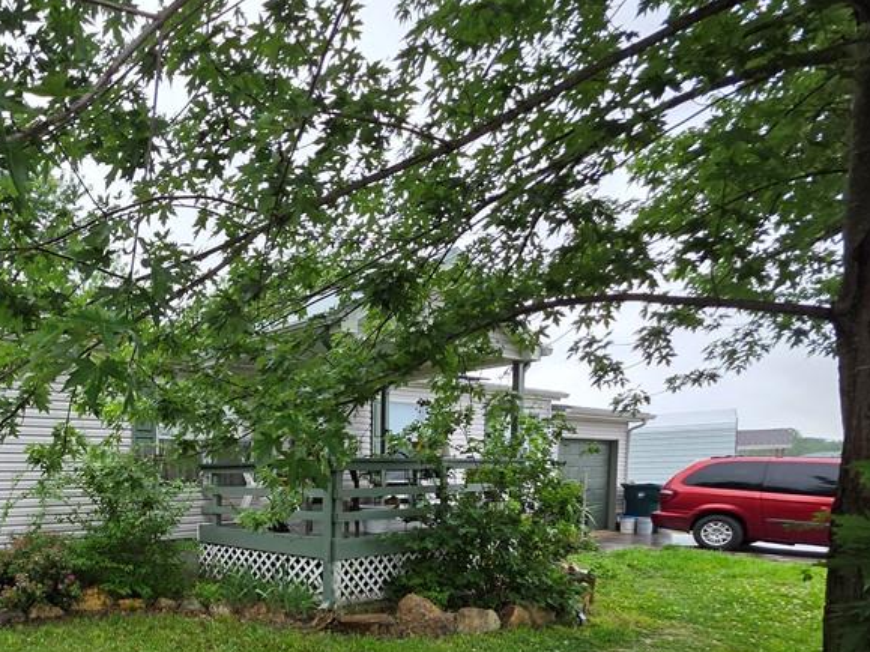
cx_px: 134
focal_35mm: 23
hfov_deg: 64.9
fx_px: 578
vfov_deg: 54.6
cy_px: 526
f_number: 1.9
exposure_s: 1/120
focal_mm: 2.2
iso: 50
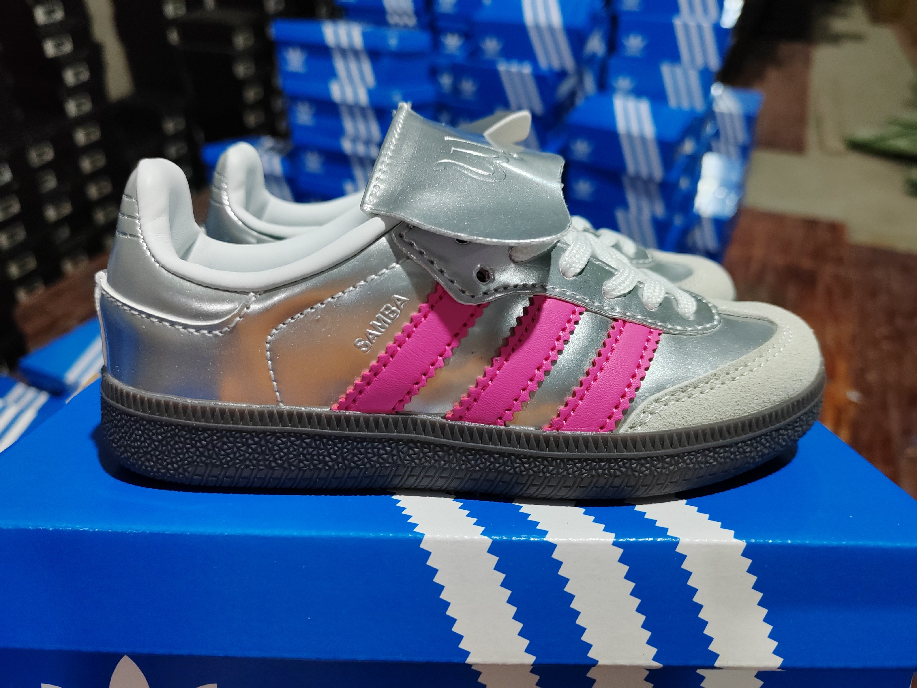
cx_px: 458
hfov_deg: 65.3
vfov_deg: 51.4
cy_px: 344
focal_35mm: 27
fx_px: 715
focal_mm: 5.52
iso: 1250
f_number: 1.9
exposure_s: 1/50
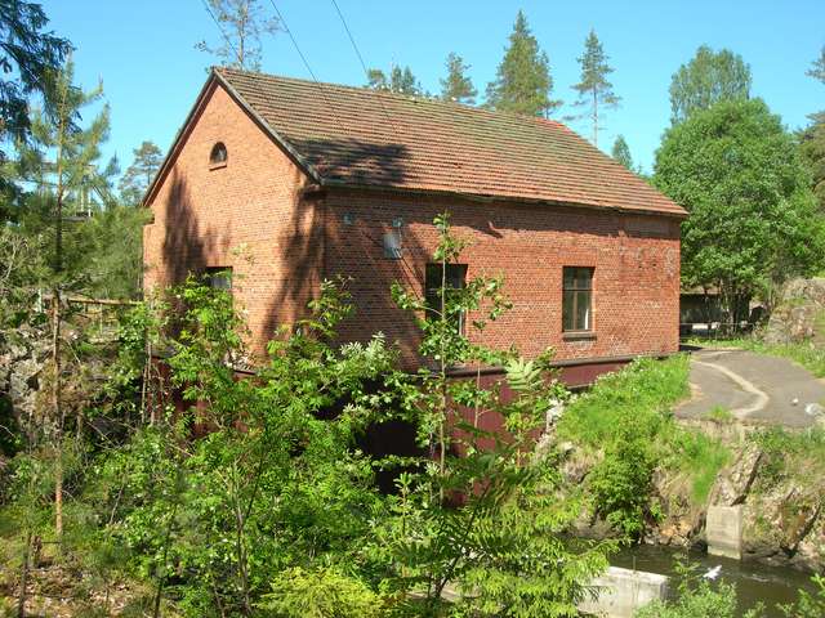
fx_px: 906
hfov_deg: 49.0
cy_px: 309
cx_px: 412
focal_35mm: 38
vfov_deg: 37.7
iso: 50
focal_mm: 7.8
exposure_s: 1/224
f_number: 4.8
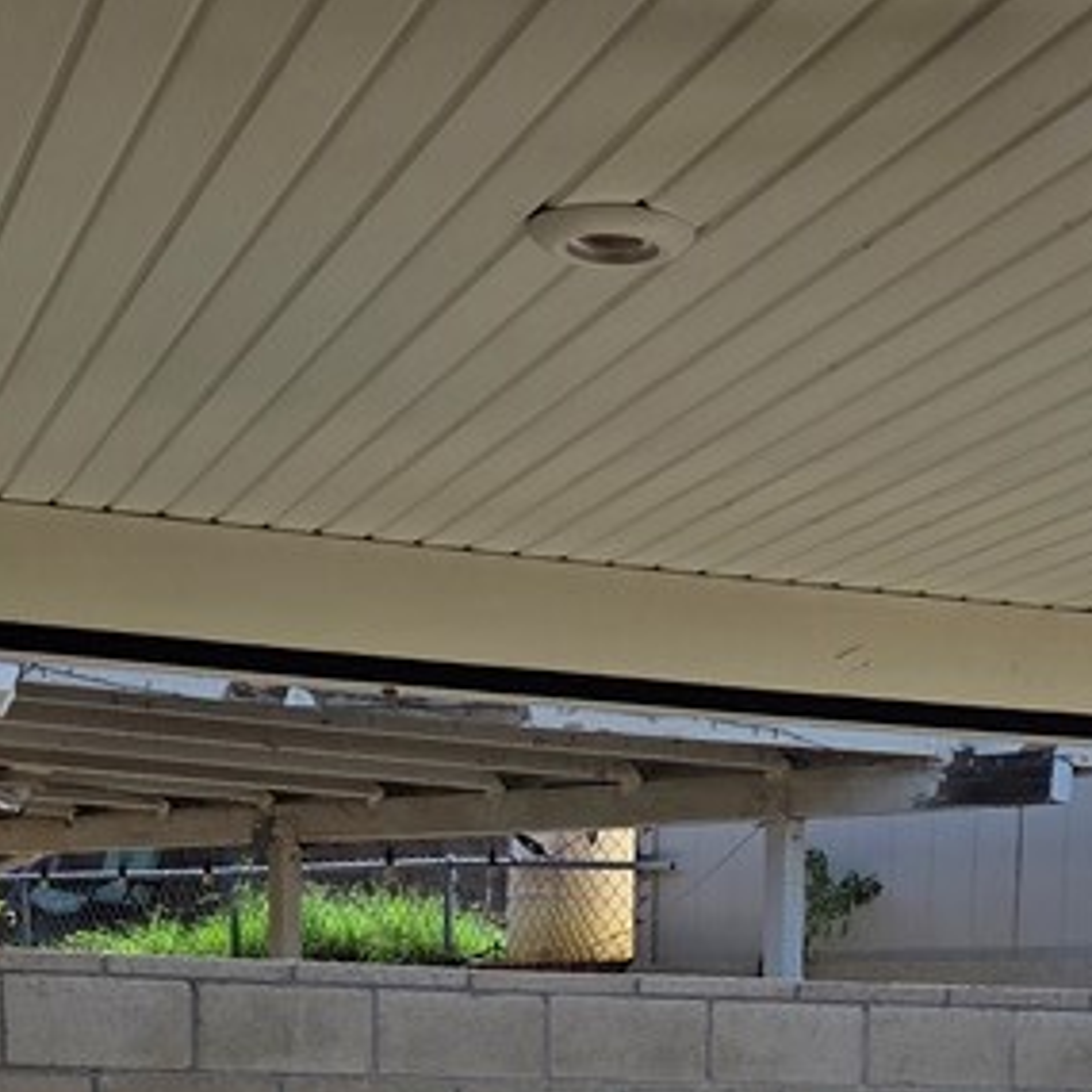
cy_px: 1575
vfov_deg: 20.7
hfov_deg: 23.5
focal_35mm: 73
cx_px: 751
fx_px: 2605
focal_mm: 5.4
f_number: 1.8
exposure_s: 1/3850
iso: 80
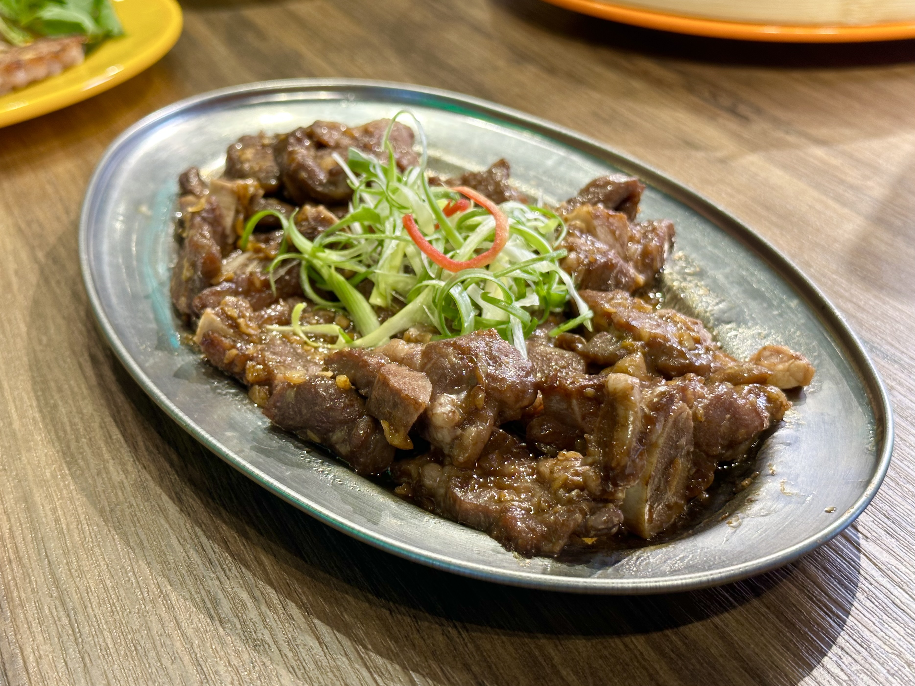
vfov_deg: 30.3
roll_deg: -0.8
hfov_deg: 39.7
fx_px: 1269
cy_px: 343
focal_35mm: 48
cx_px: 458
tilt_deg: -29.4
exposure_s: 1/60
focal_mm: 6.86
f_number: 1.78
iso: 64
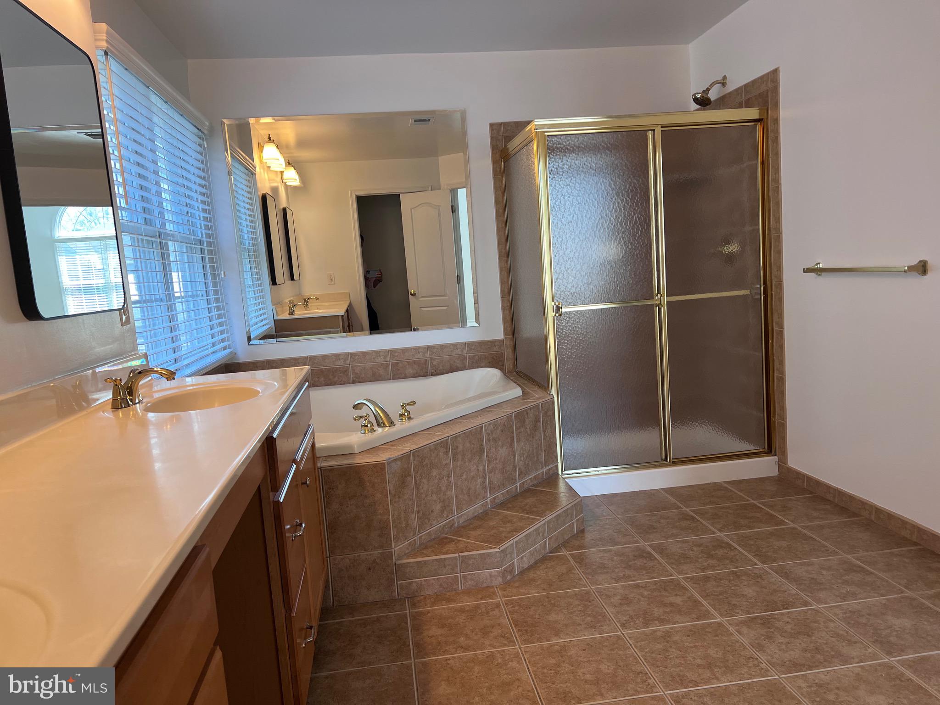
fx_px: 706
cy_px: 352
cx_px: 470
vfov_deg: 53.1
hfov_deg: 67.3
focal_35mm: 26
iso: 64
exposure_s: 1/120
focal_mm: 5.7
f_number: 1.5
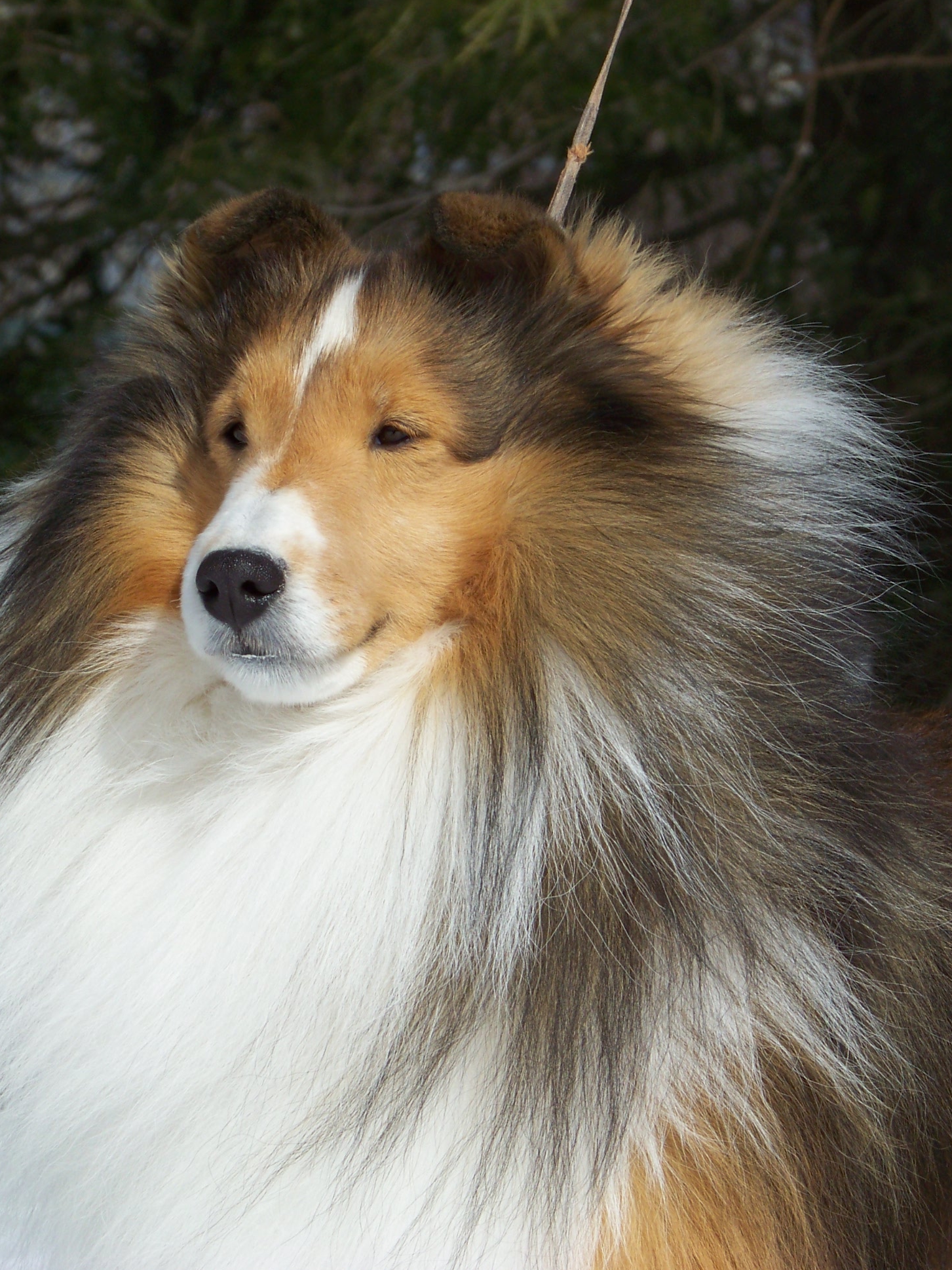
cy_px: 636
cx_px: 510
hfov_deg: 6.9
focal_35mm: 214
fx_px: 7849
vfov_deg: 9.2
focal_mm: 25.7
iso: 68
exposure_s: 1/1000
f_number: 5
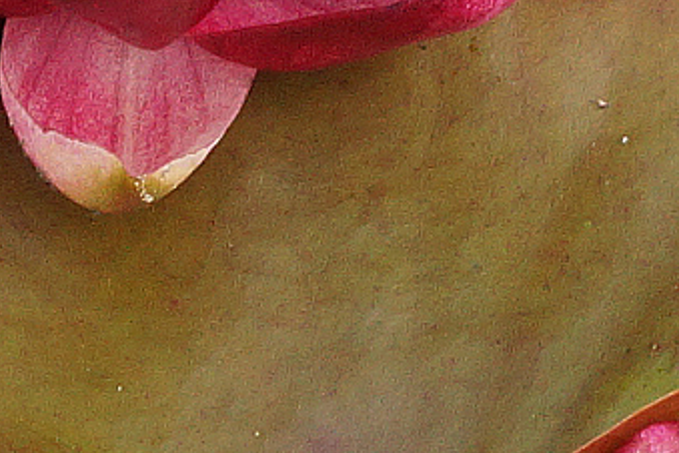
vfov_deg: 2.6
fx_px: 10014
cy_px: -317
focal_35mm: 531
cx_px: 52
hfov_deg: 3.9
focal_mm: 100
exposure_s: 1/160
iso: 400
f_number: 13
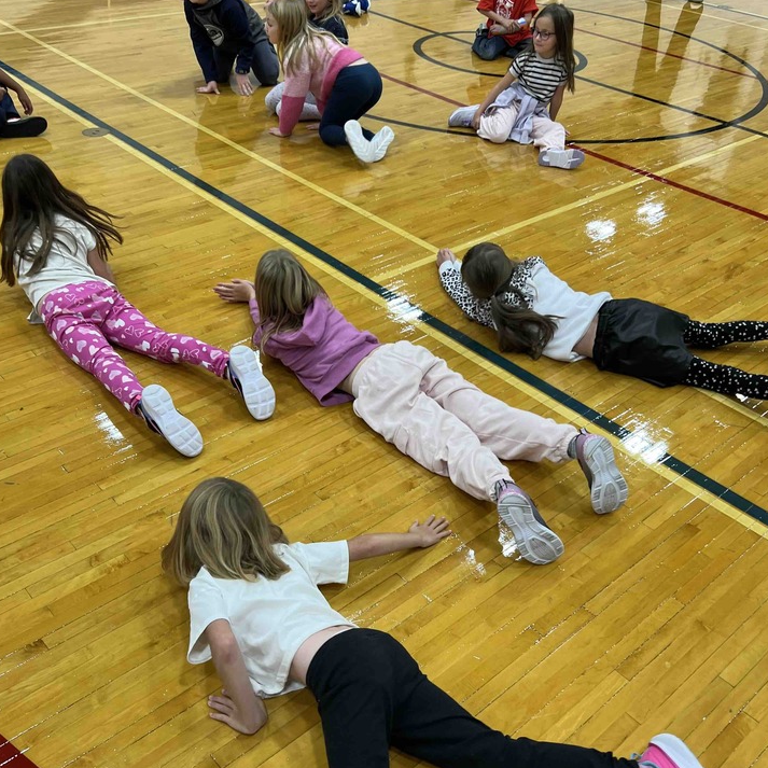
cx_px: 366
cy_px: 427
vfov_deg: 49.6
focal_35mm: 33
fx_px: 828
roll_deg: -3.0
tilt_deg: -36.9
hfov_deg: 49.7
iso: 50
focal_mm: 5.7
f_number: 1.5
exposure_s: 1/120
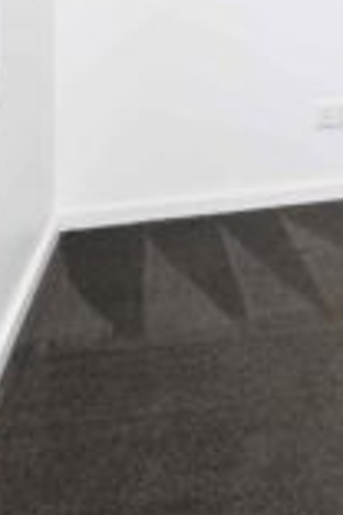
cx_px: 528
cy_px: -124
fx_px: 900
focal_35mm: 63
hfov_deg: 18.8
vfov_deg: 27.5
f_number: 6.3
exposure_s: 1/60
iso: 500
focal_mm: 14
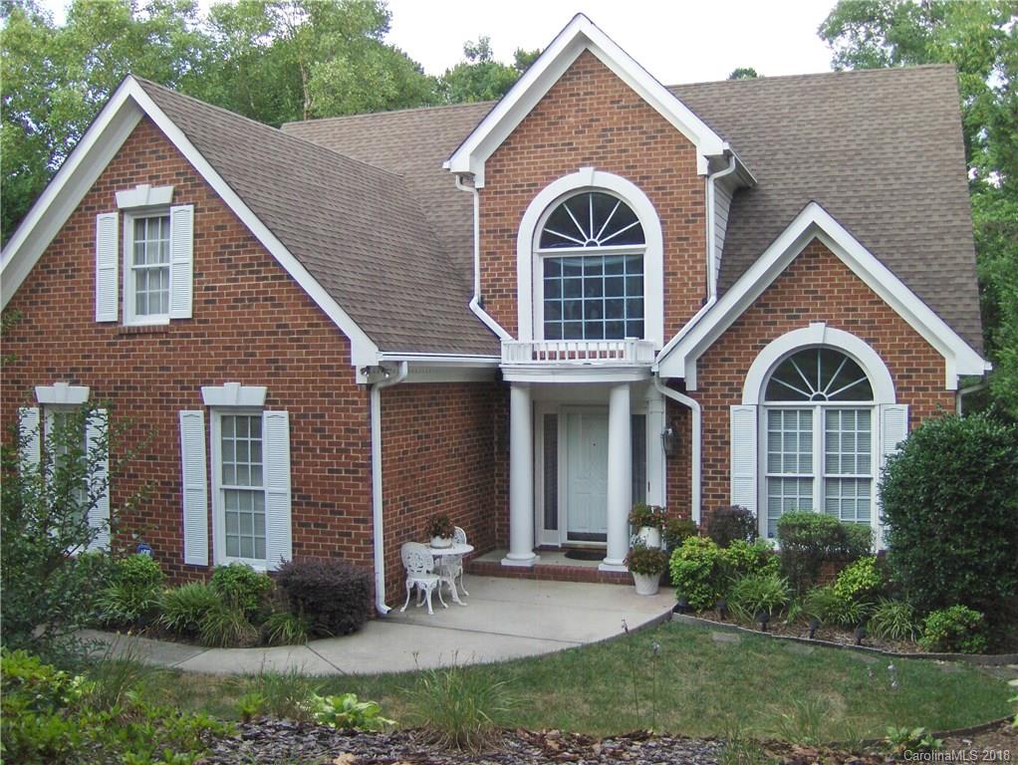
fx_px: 1030
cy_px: 382
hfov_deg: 52.6
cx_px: 509
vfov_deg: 40.7
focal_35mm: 35
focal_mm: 7.5
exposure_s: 1/316
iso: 100
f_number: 2.8
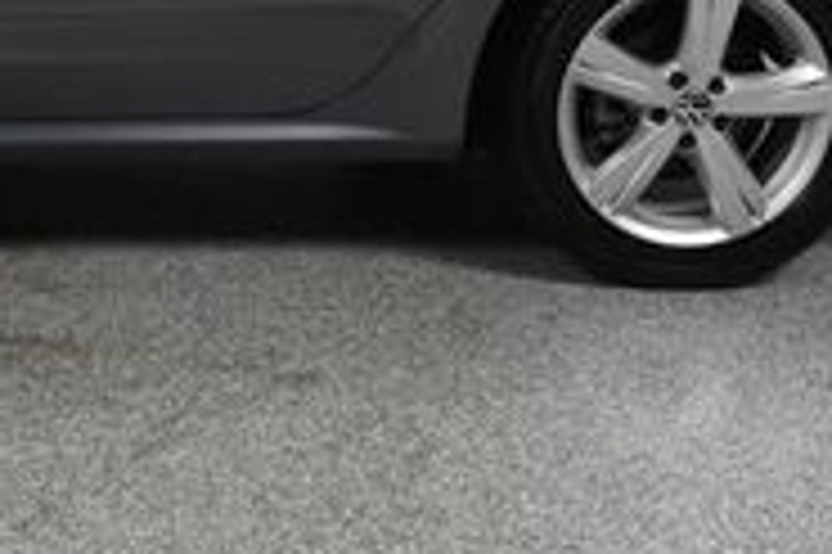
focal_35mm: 114
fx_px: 2632
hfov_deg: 17.3
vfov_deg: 11.7
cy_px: -117
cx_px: -126
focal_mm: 22
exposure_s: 1/160
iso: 100
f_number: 10
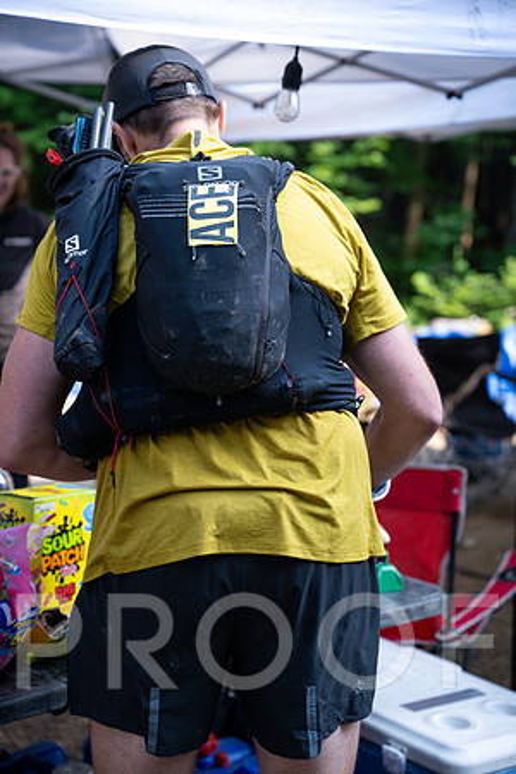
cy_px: 387
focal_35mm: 70
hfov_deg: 19.5
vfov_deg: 28.8
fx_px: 1505
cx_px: 258
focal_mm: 70
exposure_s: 1/1250
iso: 1250
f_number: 4
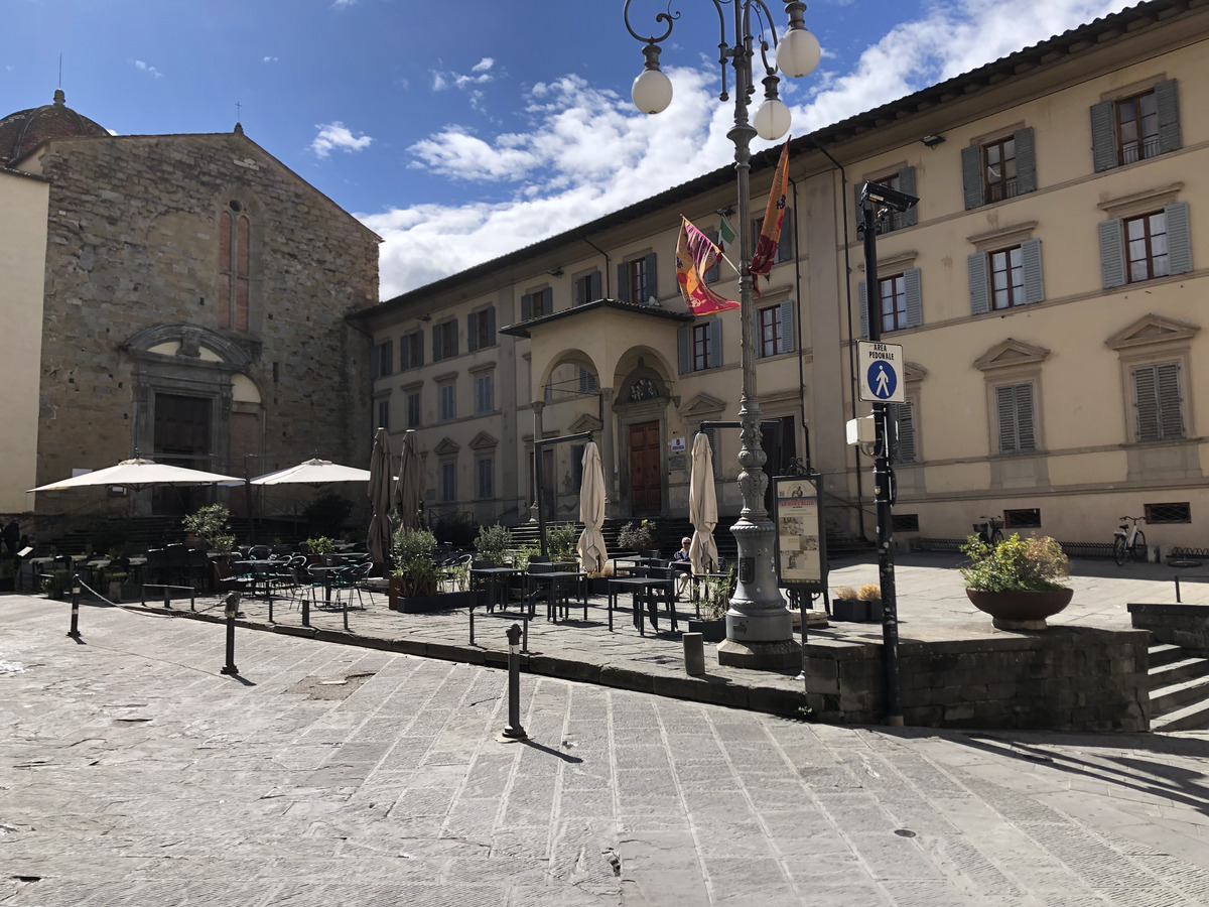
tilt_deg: +6.2
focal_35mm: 28
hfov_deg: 63.4
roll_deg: +1.9
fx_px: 978
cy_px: 454
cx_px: 604
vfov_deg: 49.7
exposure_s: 1/1946
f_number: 1.8
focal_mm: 4
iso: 20
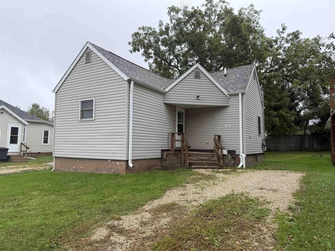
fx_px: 232
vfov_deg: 56.8
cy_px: 126
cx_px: 168
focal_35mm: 24
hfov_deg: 71.6
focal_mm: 6.76
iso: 80
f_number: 1.78
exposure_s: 1/955
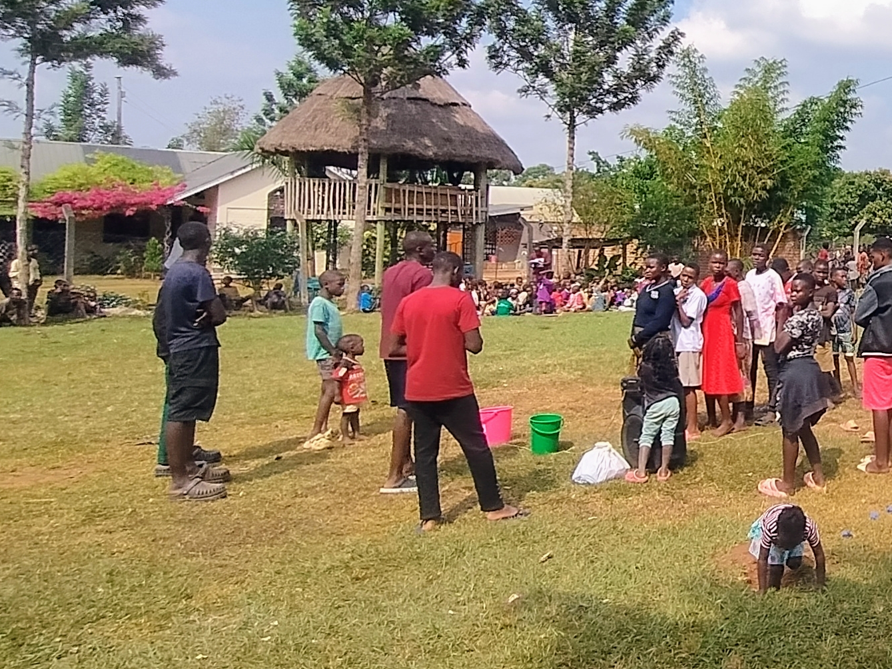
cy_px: 201
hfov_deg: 39.5
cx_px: 971
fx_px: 1005
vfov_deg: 36.3
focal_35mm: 39
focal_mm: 1.66
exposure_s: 1/1122
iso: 101
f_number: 2.2
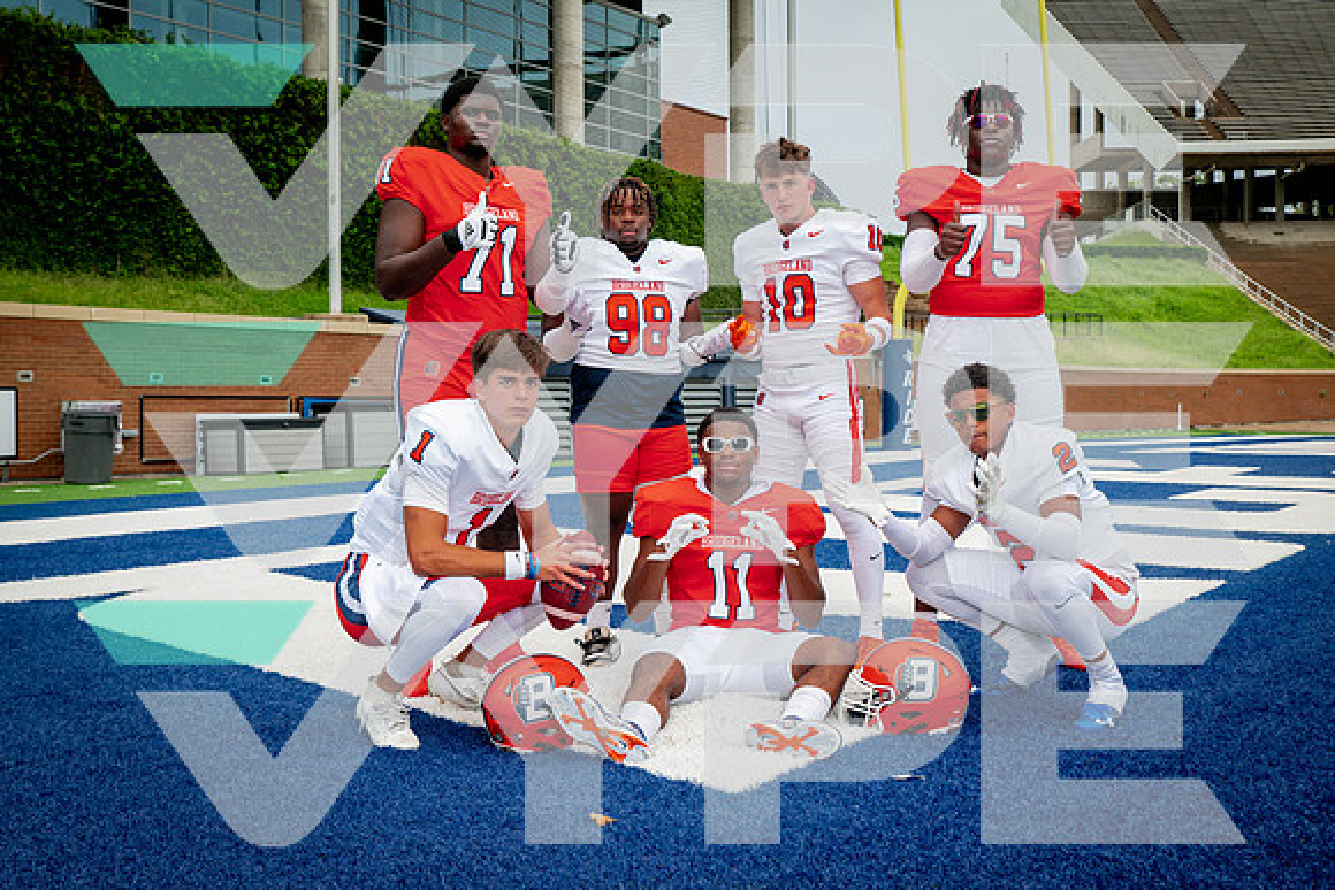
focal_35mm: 43
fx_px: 1583
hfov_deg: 45.7
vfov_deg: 31.4
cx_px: 668
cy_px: 445
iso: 200
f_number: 7.1
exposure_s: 1/250
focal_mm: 42
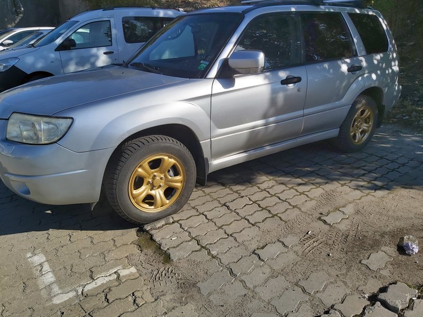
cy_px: 158
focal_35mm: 26
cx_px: 212
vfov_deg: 53.1
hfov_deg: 67.3
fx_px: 318
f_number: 1.7
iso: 64
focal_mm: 3.92
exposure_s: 1/3810
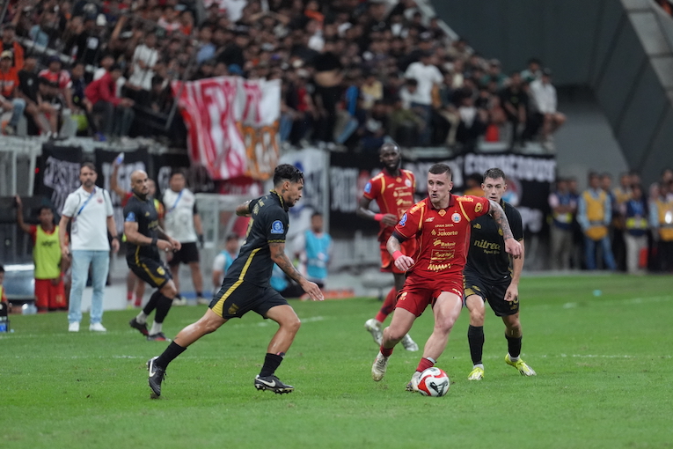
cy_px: 248
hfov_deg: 5.3
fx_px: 7328
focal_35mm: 392
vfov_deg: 3.5
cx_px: 438
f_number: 2.8
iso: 4000
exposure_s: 1/1600
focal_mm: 300
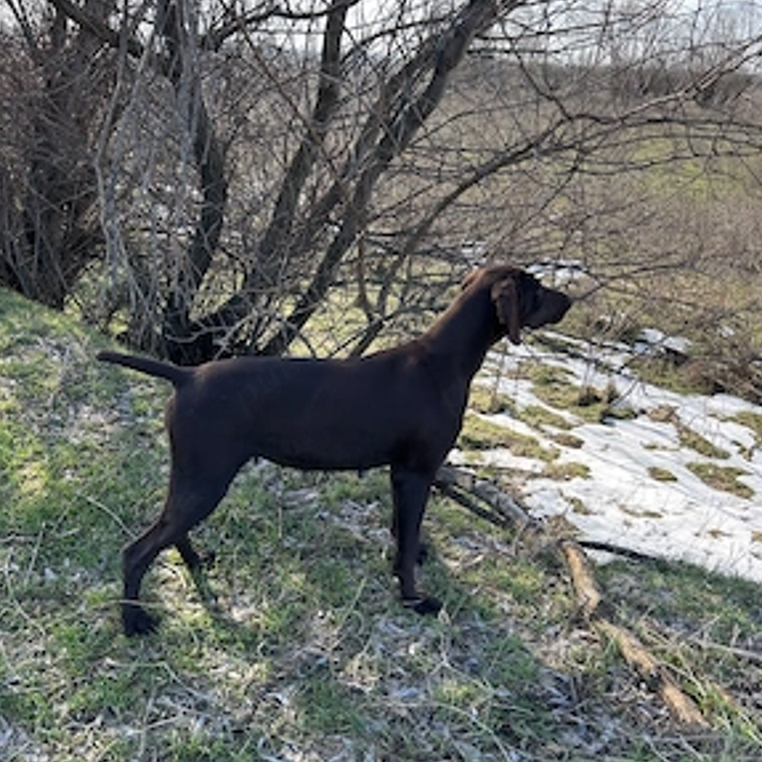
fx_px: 797
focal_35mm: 32
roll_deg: -3.0
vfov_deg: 51.1
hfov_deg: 51.1
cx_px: 372
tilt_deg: -22.6
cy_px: 377
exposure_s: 1/814
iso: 50
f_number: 1.5
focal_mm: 5.7
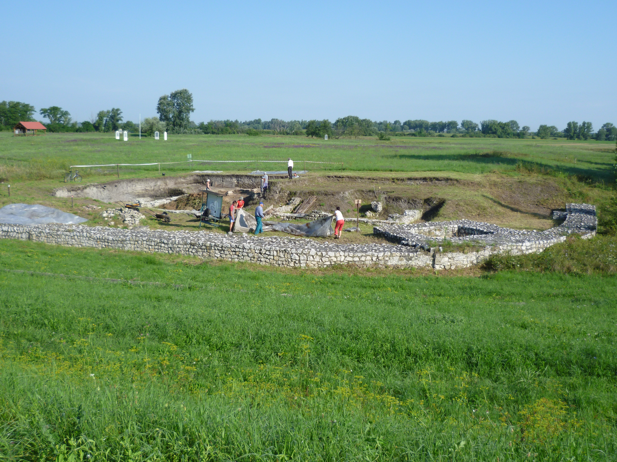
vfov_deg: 41.8
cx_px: 308
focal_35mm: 34
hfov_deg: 54.0
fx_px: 606
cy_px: 231
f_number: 3.2
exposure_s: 1/800
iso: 100
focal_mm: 6.1
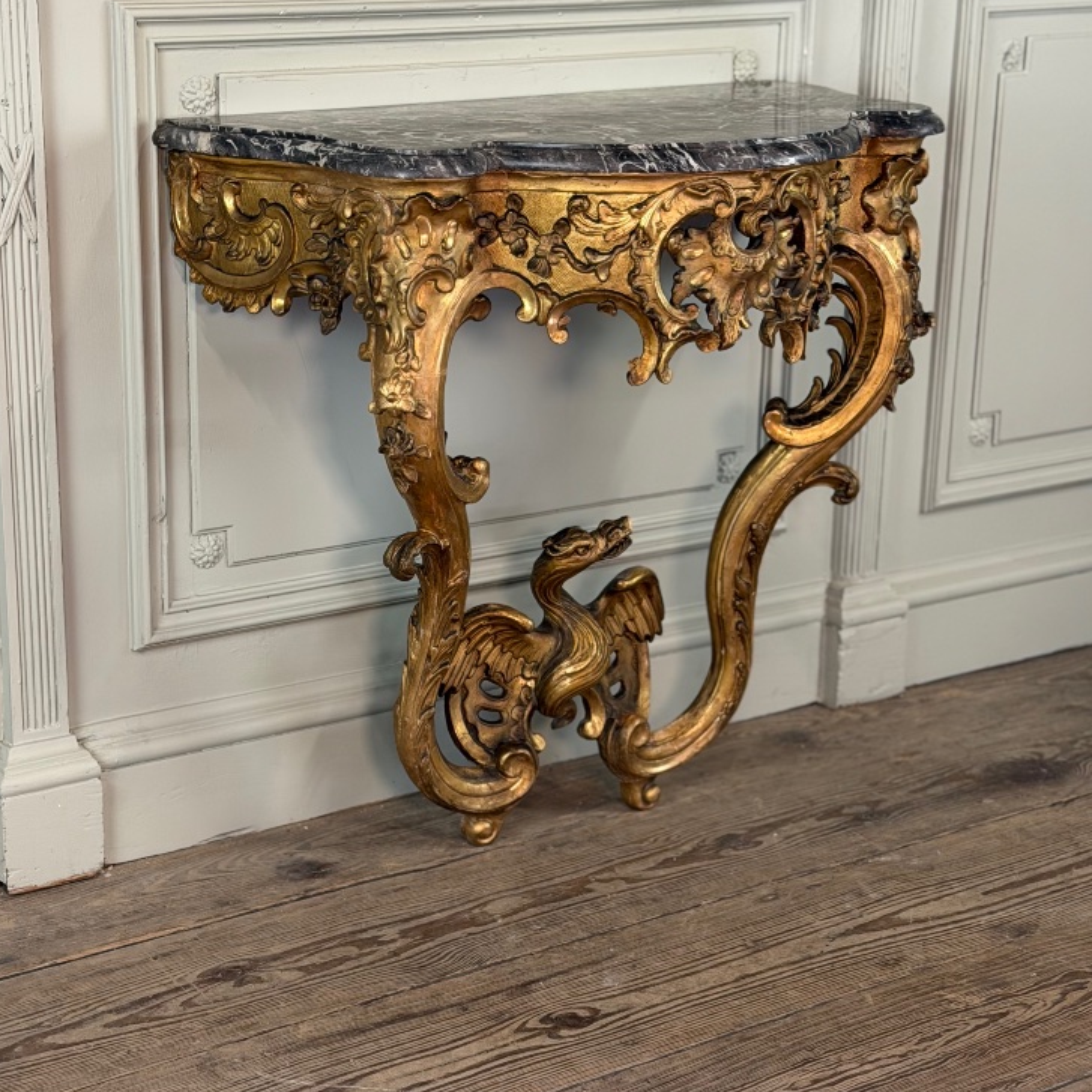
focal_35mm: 70
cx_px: 472
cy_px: 613
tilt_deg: -17.3
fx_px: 2498
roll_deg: -0.2
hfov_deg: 24.6
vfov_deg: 24.6
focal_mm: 6.76
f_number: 1.78
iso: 125
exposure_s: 1/50
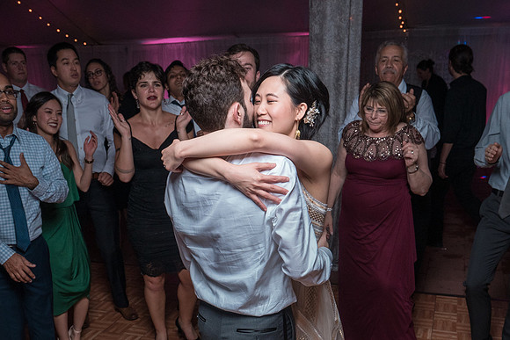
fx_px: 559
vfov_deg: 33.0
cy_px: 266
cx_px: 255
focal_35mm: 39
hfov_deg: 49.0
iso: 2000
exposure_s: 1/200
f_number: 5.6
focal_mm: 24
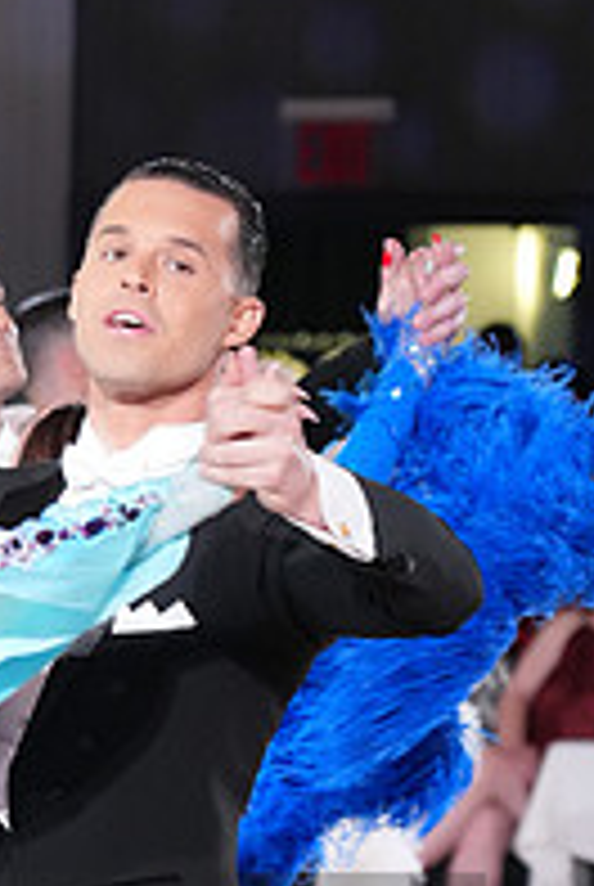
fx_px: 6955
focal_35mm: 282
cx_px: -133
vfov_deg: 7.2
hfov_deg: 4.9
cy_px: 1025
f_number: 4
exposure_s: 1/400
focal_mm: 96
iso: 5000
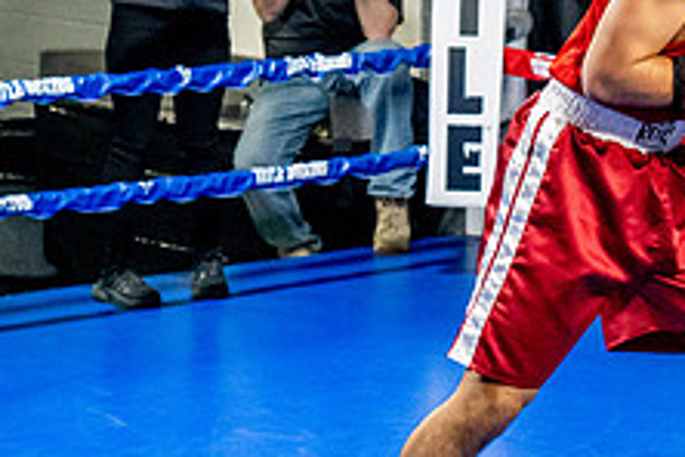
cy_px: 125
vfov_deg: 10.1
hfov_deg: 14.7
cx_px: 759
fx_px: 2588
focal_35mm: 136
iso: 5000
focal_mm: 35
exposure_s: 1/800
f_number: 2.8
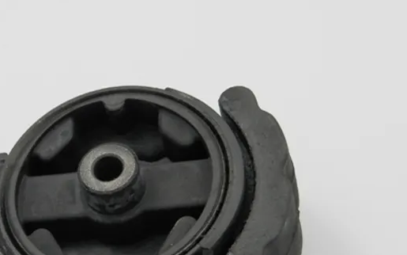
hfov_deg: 15.4
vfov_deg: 9.7
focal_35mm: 135
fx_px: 1498
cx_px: 119
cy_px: 234
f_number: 4.2
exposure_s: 1/125
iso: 200
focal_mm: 14.6
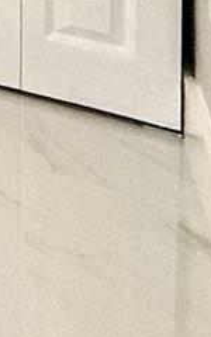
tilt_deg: -0.9
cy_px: -397
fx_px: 911
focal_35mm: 99
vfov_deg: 15.3
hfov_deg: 8.4
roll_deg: +1.0
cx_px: -591
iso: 320
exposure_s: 1/120
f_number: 2.2
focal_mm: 2.22
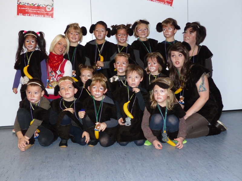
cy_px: 90
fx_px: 280
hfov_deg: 46.8
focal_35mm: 40
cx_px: 121
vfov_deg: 36.0
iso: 400
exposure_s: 1/80
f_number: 2.8
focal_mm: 7.1
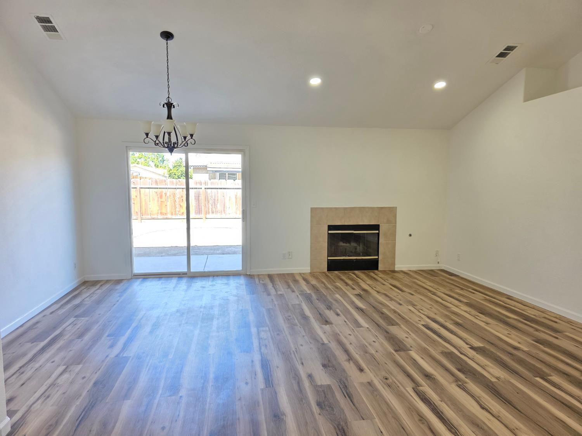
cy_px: 218
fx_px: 387
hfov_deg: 73.9
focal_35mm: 23
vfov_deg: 58.9
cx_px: 291
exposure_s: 1/180
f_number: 1.7
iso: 125
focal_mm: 6.3
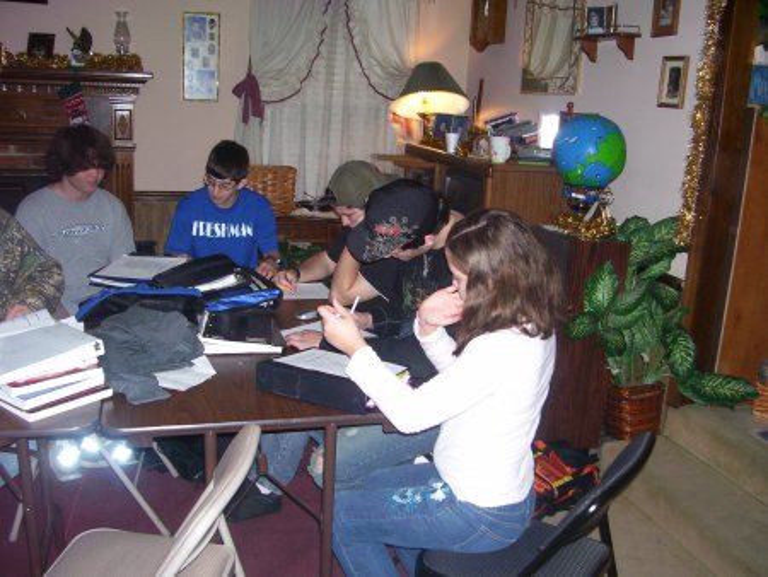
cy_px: 288
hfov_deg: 53.9
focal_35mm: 34
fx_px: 755
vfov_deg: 41.8
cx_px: 384
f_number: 2.7
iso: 125
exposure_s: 1/60
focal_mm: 5.6
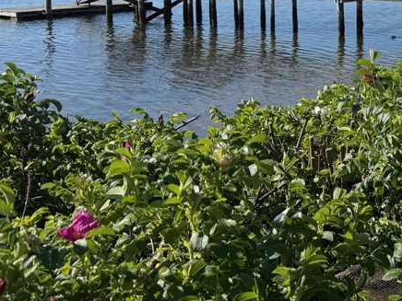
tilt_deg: -4.3
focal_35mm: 66
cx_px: 491
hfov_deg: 26.0
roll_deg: +0.0
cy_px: 0
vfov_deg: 21.5
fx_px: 766
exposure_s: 1/4975
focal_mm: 6.76
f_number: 1.78
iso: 80
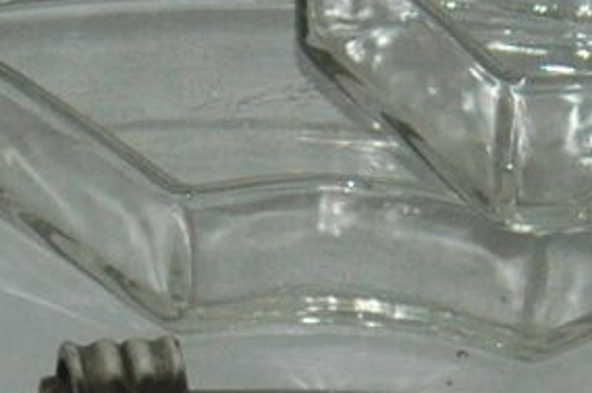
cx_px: 237
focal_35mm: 330
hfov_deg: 6.3
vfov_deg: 4.1
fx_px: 5417
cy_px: 620
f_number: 3.5
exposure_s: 1/60
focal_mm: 28
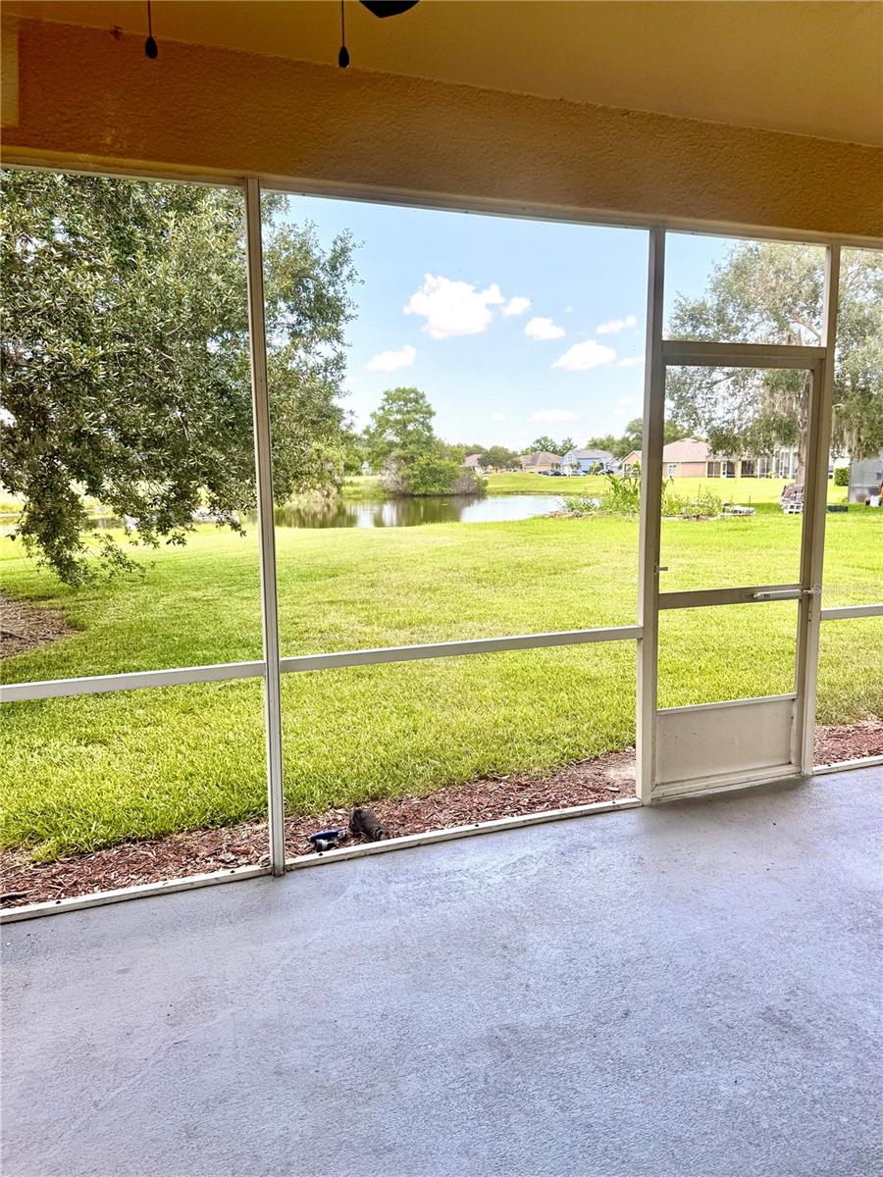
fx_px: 816
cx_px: 442
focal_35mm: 24
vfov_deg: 71.6
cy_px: 588
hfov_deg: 56.8
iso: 80
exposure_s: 1/544
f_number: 1.78
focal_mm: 6.76
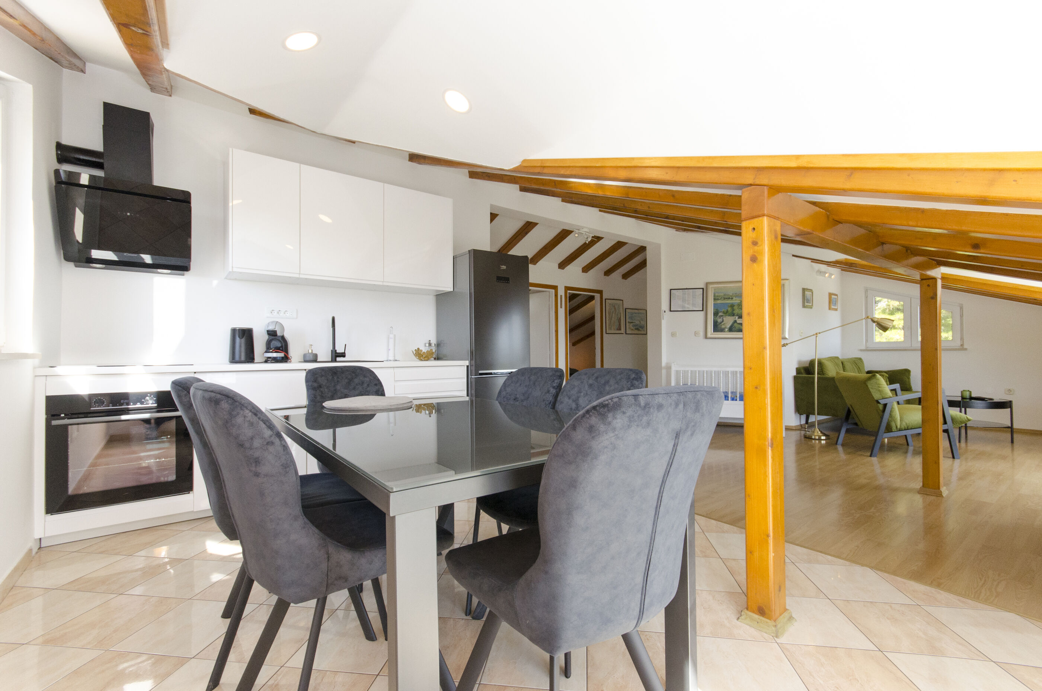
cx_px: 521
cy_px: 346
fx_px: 433
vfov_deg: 77.1
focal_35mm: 15
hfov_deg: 100.5
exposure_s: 1/200
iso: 1000
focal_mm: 10
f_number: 8
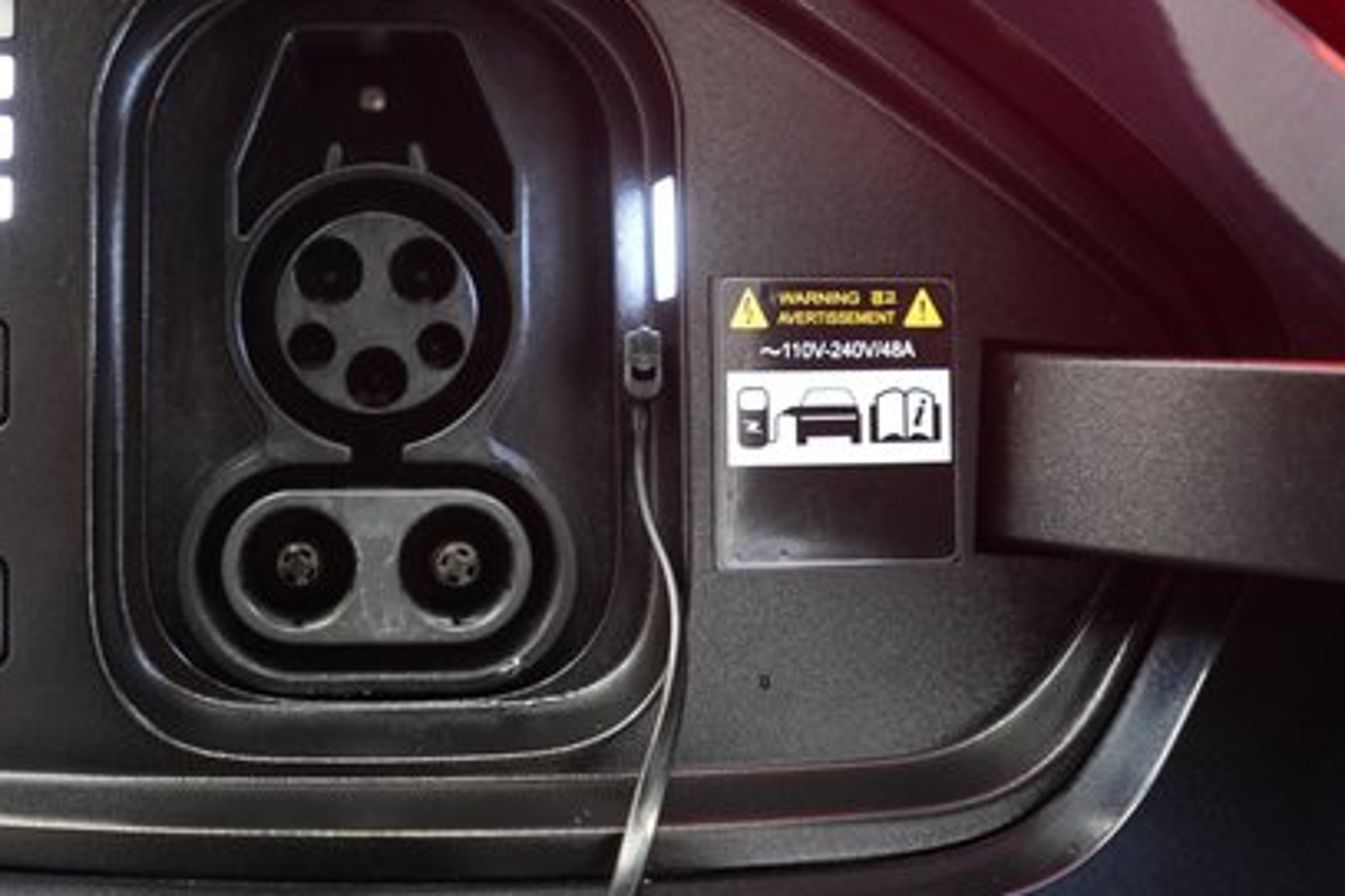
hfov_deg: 43.4
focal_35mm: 44
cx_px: 380
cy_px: 235
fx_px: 1643
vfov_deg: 30.0
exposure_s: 1/60
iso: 2500
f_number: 2.8
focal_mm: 28
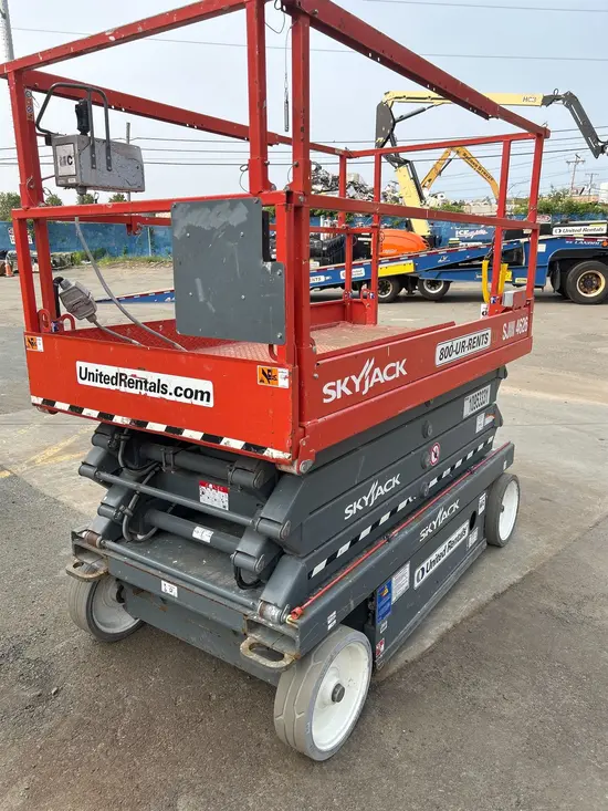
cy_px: 406
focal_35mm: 26
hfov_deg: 53.1
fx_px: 609
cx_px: 304
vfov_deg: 67.3
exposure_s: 1/1431
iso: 50
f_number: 1.5
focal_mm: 5.7
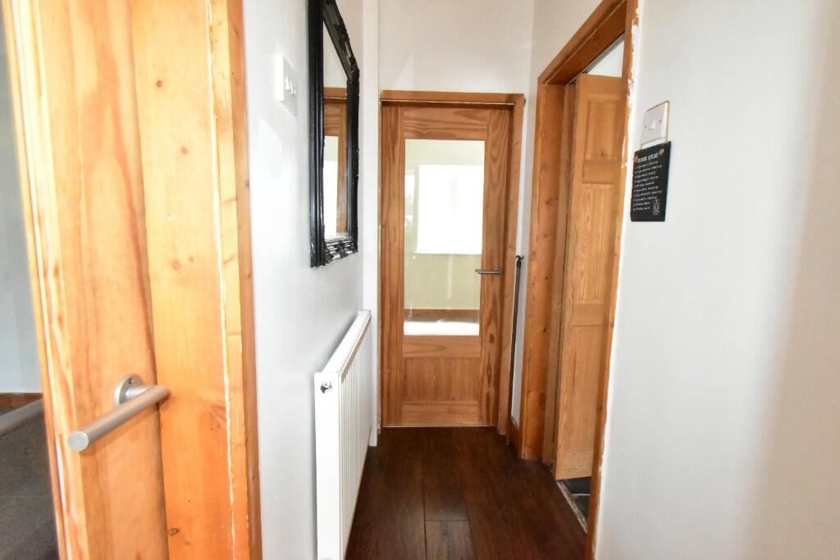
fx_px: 350
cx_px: 420
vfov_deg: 77.3
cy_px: 280
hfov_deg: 100.4
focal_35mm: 15
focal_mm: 10
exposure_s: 1/200
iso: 12800
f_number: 14
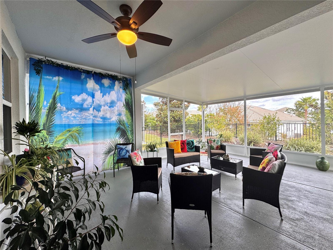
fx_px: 135
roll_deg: +0.5
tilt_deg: -1.2
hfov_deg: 102.1
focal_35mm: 14
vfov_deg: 85.7
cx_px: 166
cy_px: 125
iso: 40
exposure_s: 1/134
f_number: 2.2
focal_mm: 2.22
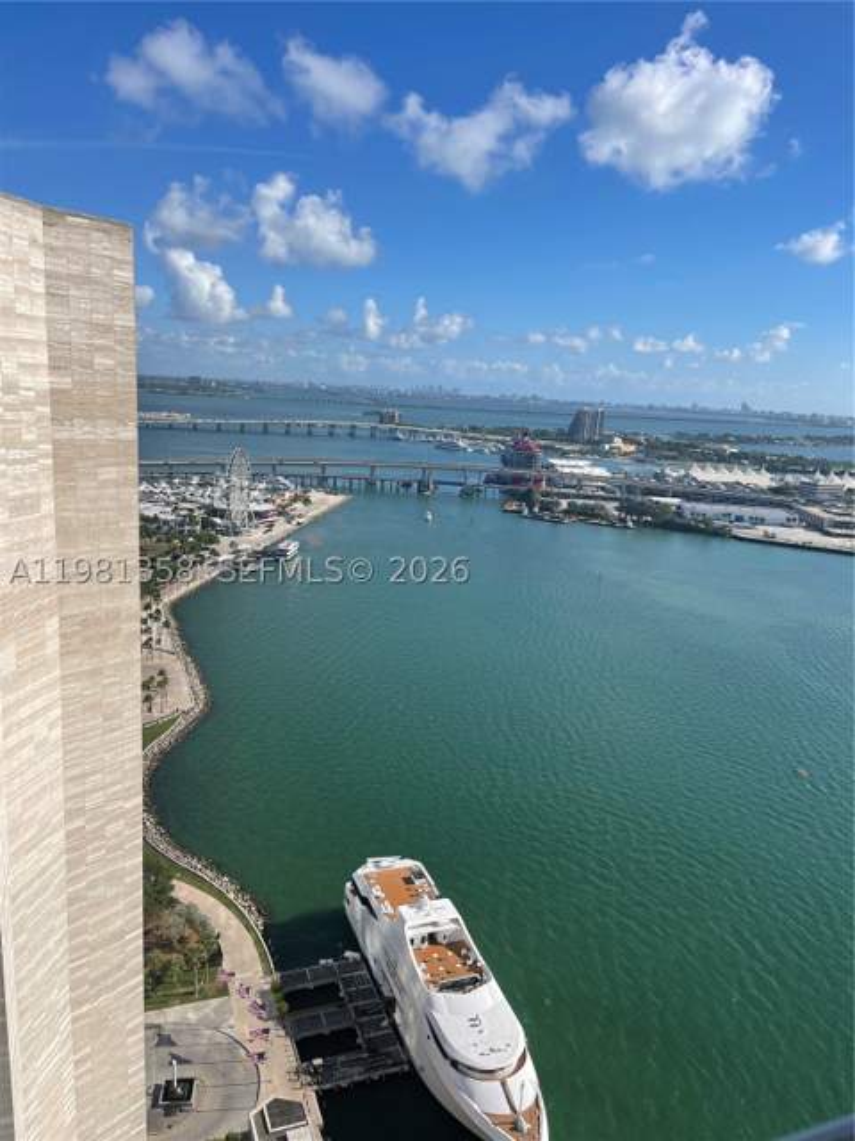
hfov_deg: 53.1
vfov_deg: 67.3
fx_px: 856
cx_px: 428
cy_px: 570
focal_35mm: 26
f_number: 1.6
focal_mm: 5.1
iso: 32
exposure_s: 1/4902
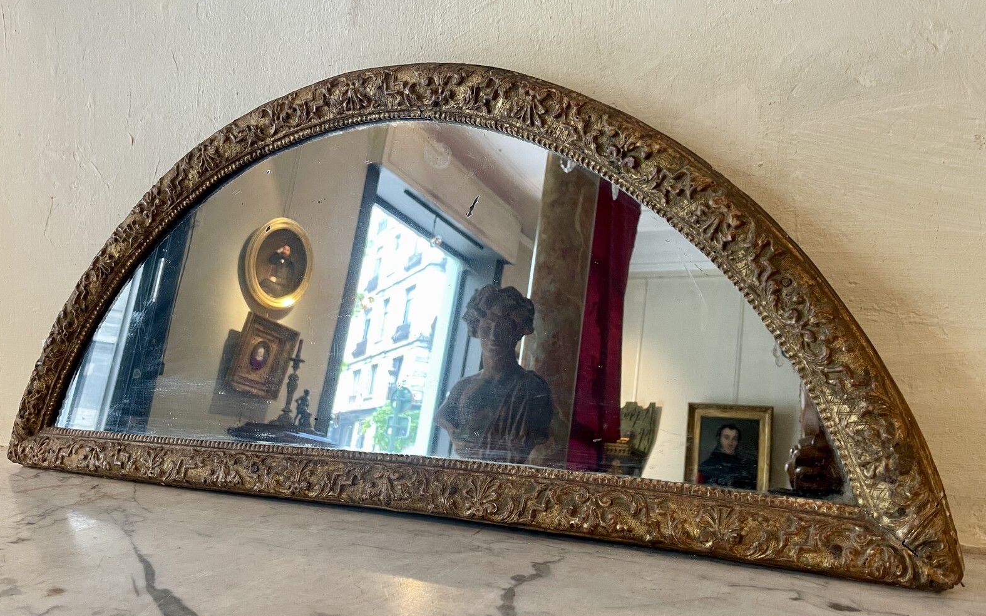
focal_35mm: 28
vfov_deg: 44.3
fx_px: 752
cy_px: 369
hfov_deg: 66.5
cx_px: 488
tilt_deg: -3.6
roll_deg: +0.3
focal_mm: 4.2
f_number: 1.6
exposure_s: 1/50
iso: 160
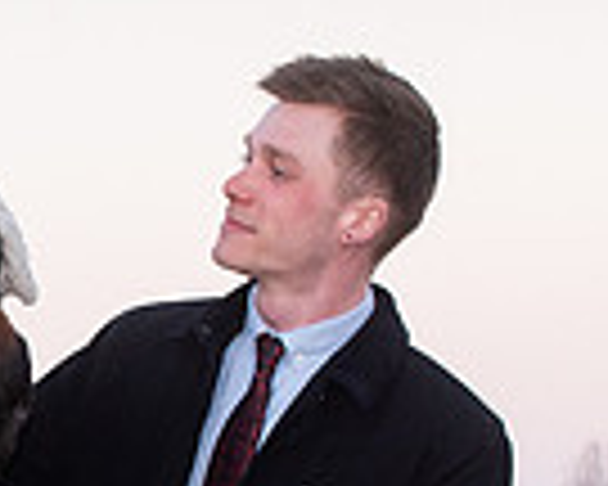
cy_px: 832
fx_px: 6118
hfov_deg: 5.6
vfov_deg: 4.5
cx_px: -531
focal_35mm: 340
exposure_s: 1/80
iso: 2000
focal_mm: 70
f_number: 9
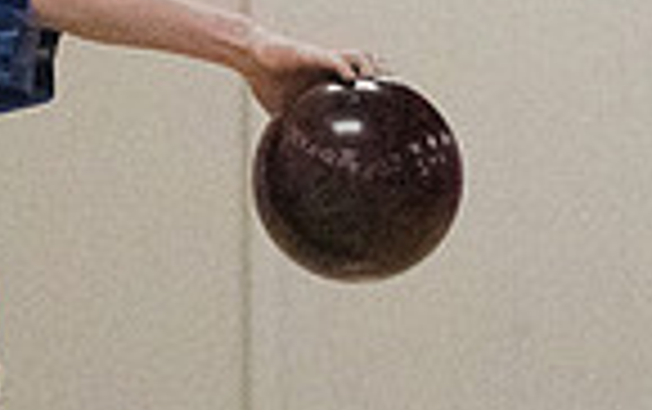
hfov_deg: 2.8
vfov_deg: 1.8
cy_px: 270
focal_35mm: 744
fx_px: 13236
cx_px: -378
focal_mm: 122
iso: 10000
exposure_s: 1/1250
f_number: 4
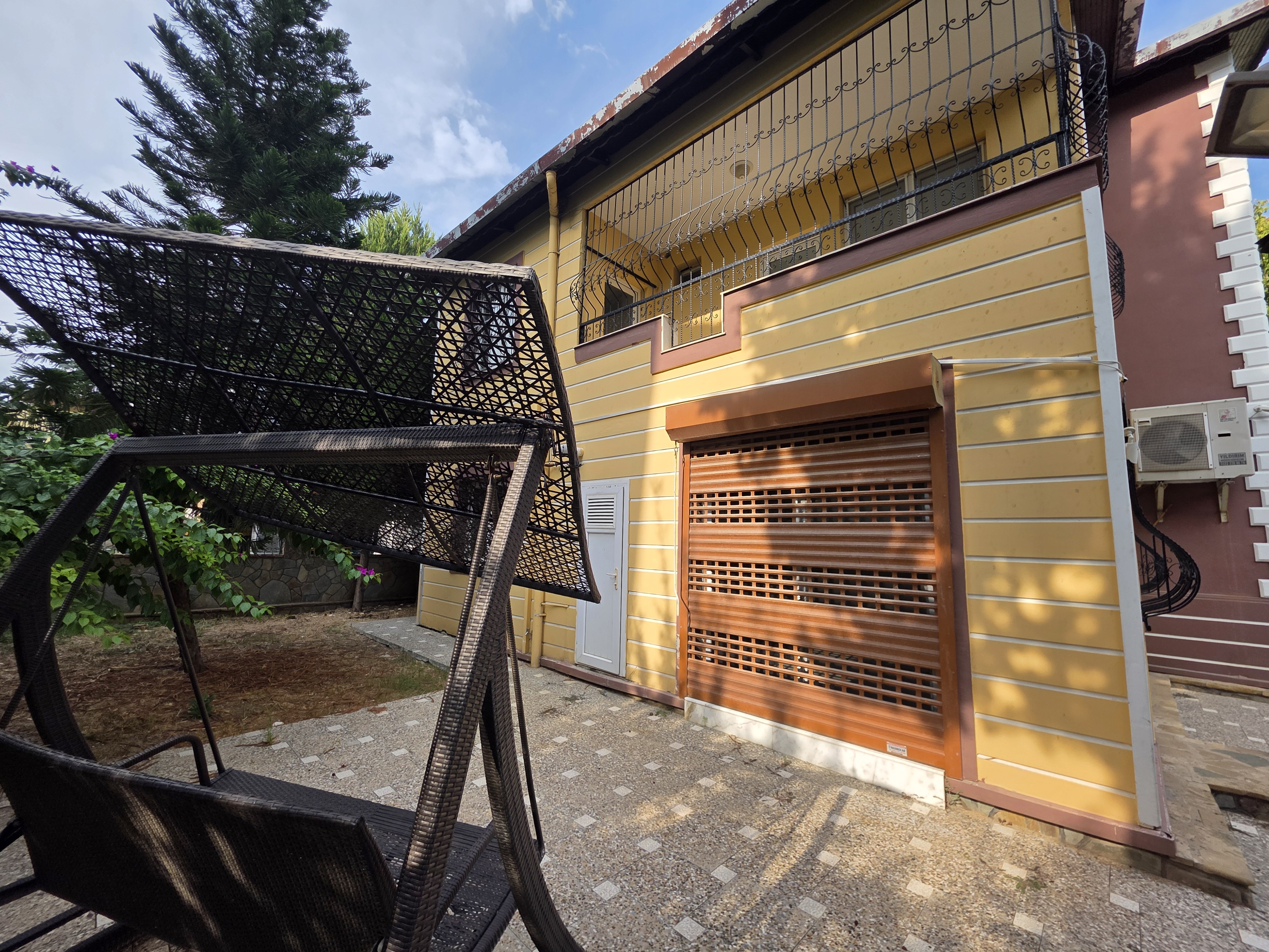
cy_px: 476
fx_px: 477
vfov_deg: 89.9
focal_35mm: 13
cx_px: 634
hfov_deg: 106.2
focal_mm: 2.2
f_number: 1.9
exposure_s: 1/937
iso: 40
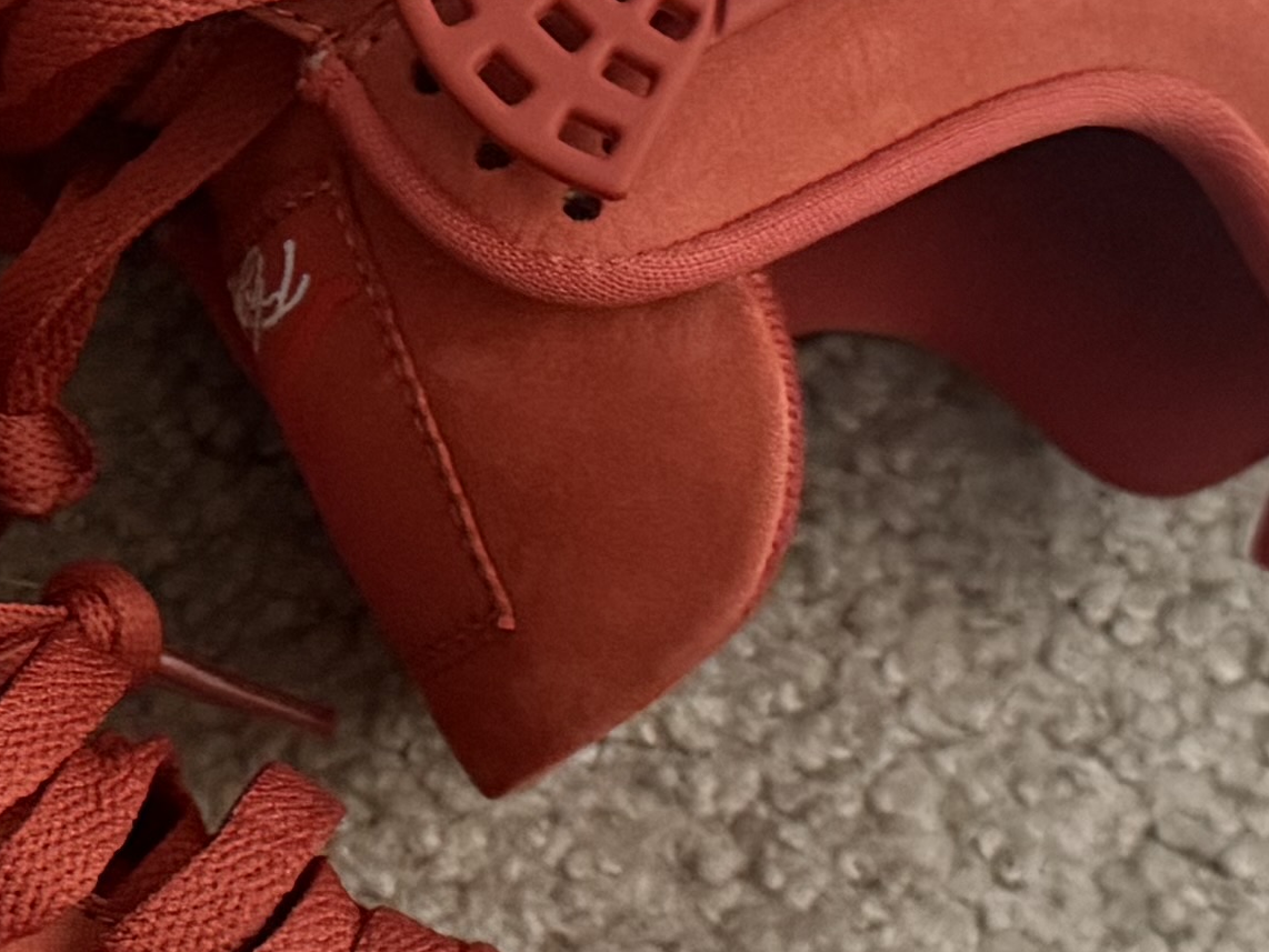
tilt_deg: -71.2
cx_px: -179
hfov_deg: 15.9
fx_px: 4400
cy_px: 355
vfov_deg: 12.3
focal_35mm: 120
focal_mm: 6.76
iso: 800
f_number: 1.78
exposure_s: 1/56
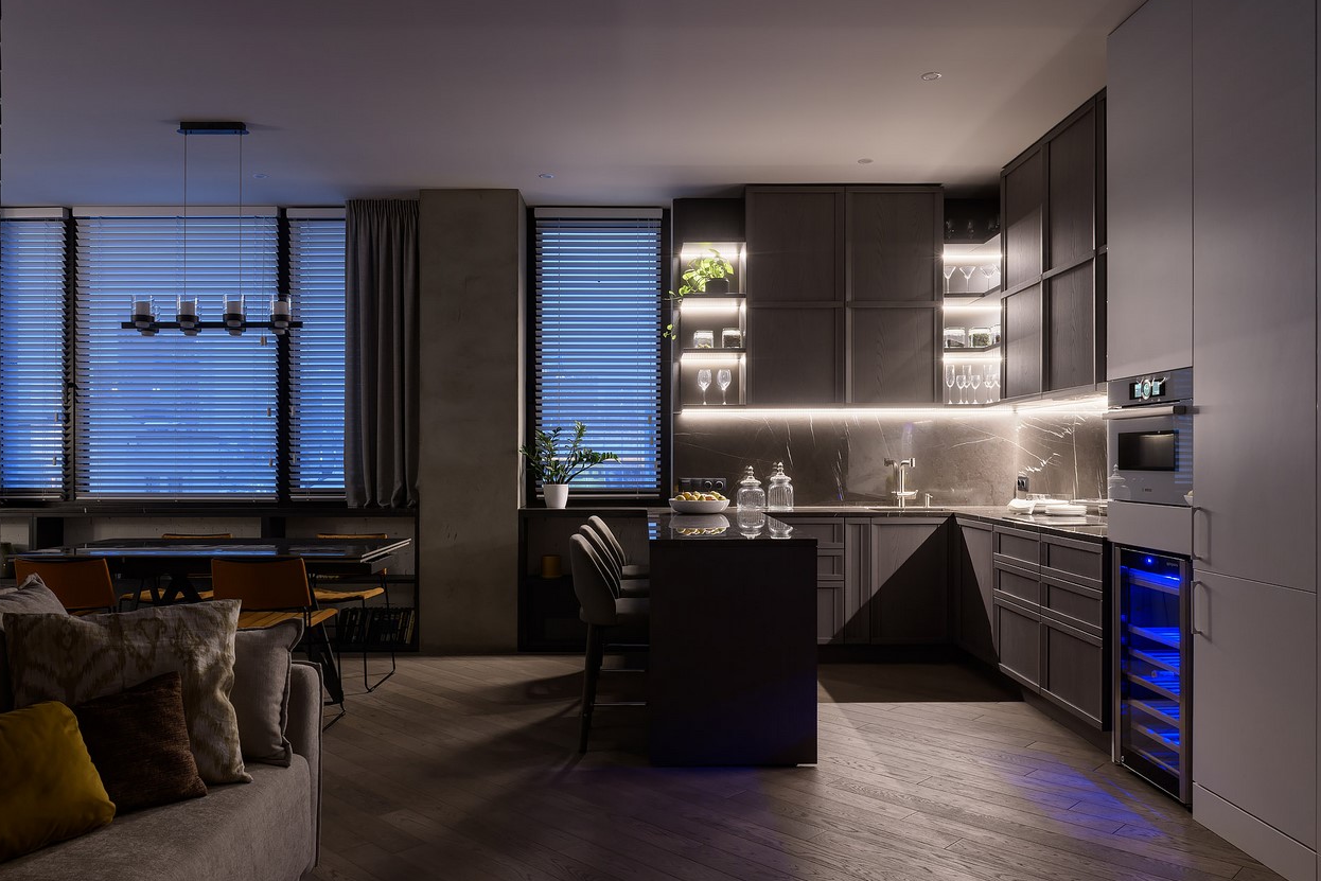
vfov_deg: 49.5
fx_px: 954
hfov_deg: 69.4
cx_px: 682
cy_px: 469
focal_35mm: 26
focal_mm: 24
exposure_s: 10
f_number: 11
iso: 100
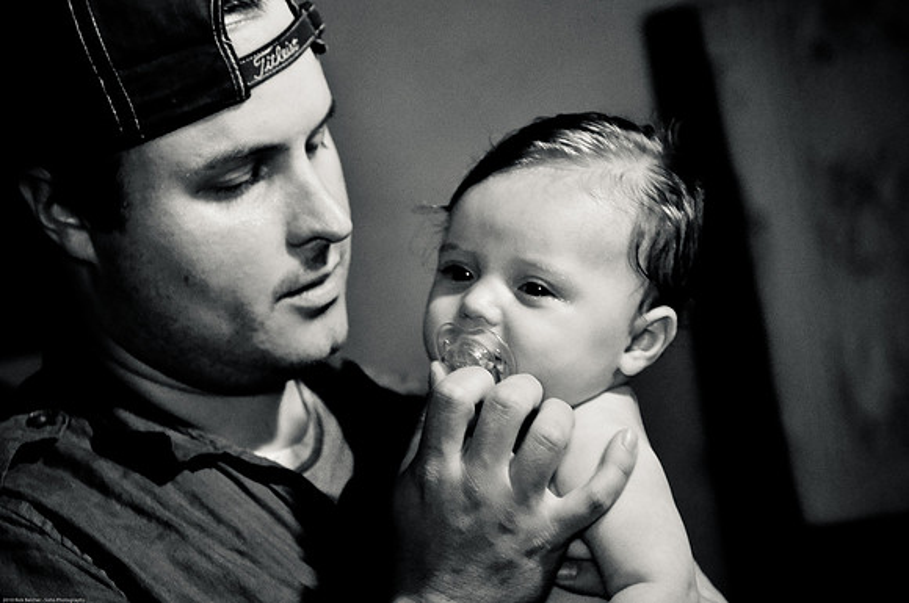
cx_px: 454
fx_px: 2648
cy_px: 302
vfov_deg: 13.0
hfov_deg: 19.5
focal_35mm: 105
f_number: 2.8
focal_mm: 70
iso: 200
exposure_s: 1/60
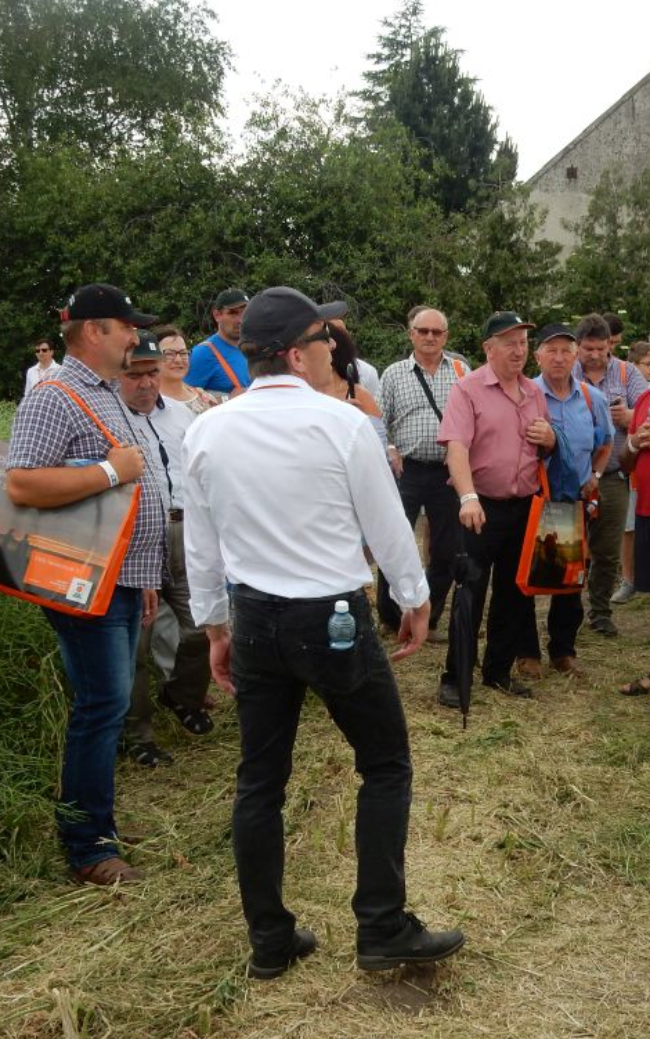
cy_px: 523
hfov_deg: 24.8
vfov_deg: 38.9
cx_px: 415
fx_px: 1472
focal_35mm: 52
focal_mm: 6.4
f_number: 4
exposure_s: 1/320
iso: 125
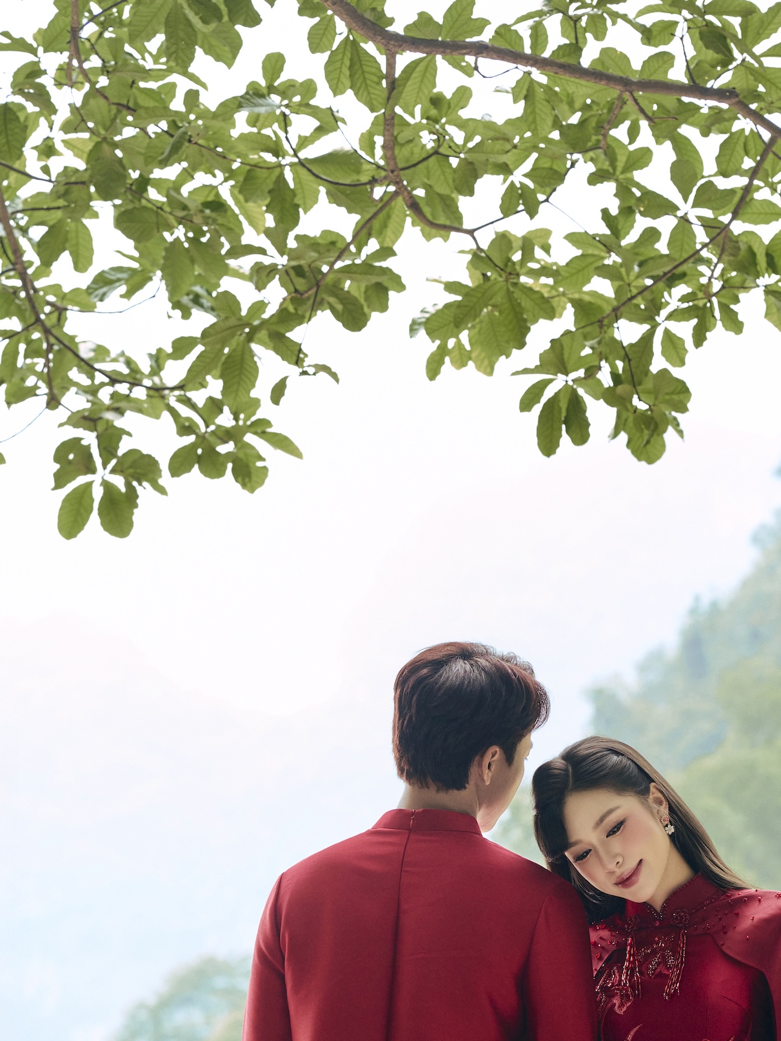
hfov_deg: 10.8
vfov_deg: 14.4
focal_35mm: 137
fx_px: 4120
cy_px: 749
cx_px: 558
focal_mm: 85
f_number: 4.5
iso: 1000
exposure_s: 1/500
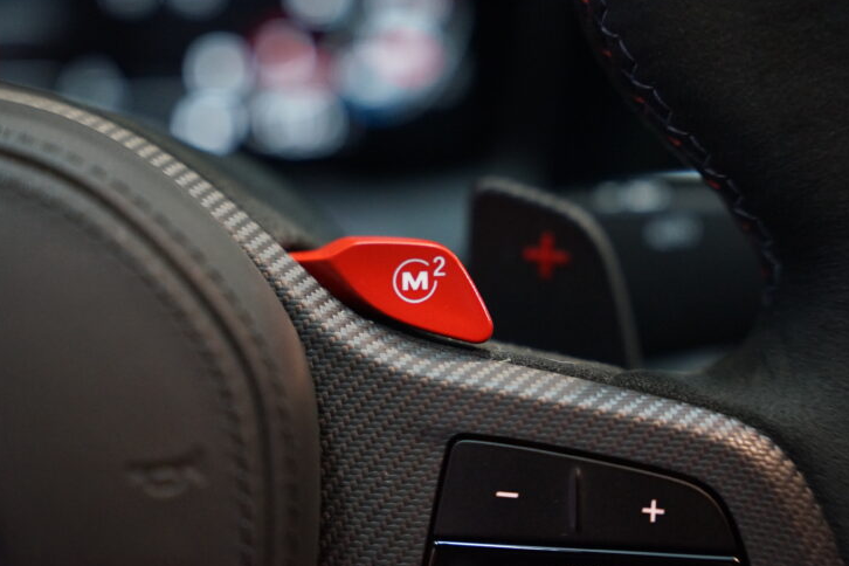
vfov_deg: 18.4
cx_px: 424
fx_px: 1745
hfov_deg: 27.3
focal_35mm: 74
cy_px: 283
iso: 4000
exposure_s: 1/80
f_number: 2.8
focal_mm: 70
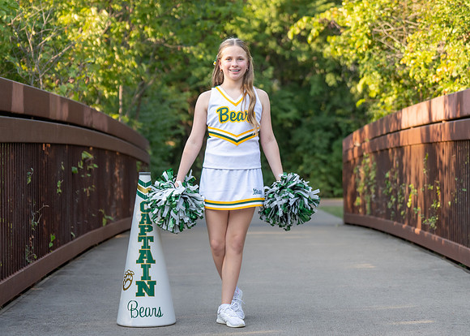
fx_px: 1385
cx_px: 247
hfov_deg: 19.3
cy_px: 165
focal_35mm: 104
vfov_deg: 13.8
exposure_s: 1/800
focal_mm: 70
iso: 320
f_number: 2.8
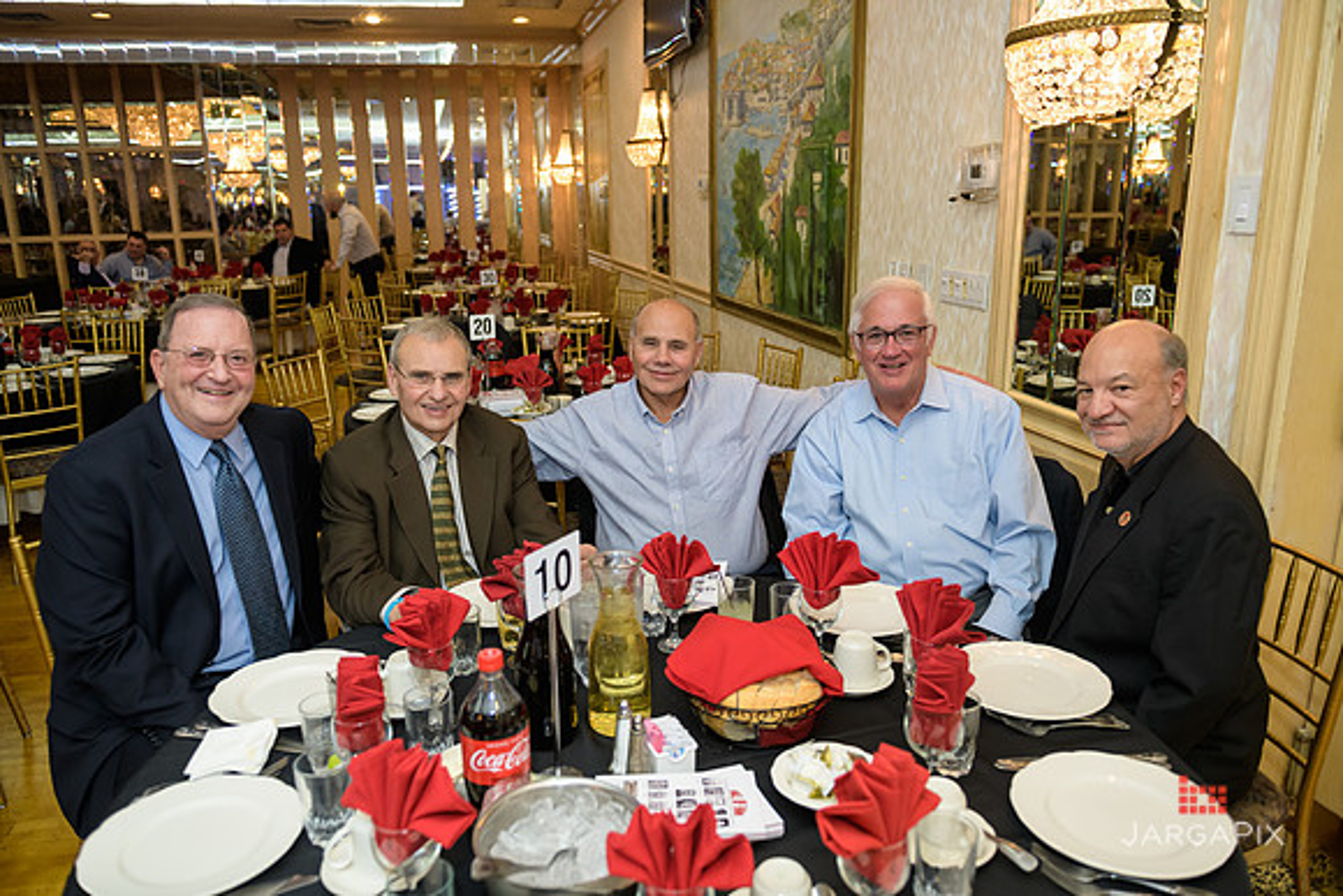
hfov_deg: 69.4
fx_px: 970
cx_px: 672
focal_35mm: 26
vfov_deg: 49.6
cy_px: 448
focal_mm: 26
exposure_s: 1/125
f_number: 3.2
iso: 1000
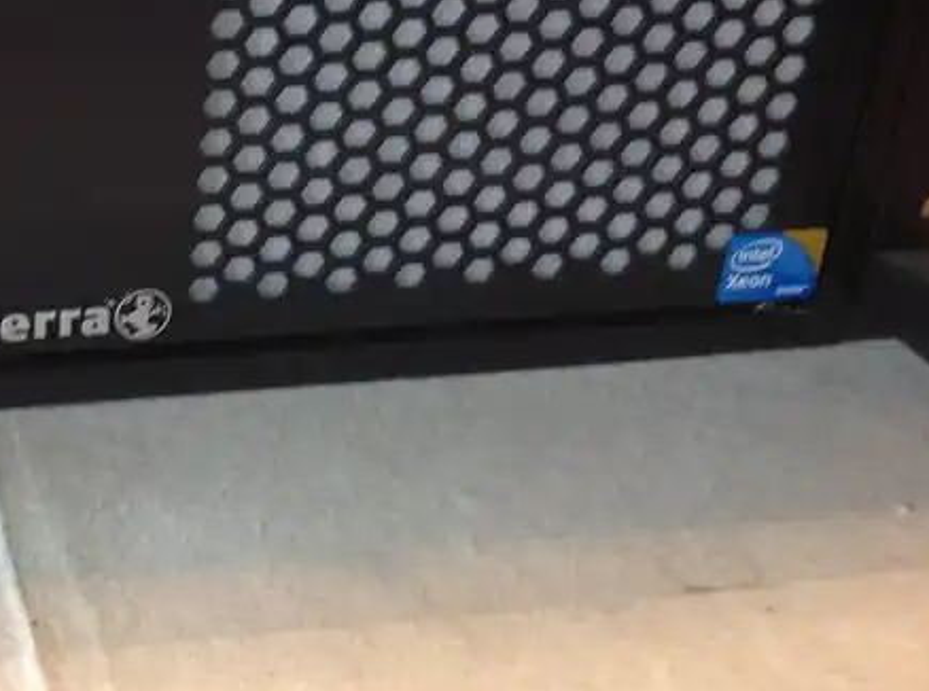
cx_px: -108
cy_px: 163
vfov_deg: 18.2
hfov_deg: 23.0
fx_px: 2141
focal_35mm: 80
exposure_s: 1/15
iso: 125
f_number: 2.4
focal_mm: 4.28
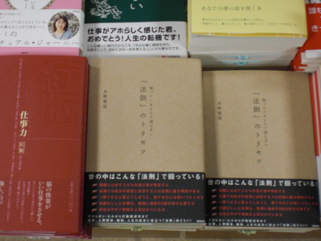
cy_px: 102
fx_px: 492
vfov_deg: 27.5
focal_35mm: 53
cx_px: 131
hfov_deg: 36.0
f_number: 3.1
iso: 200
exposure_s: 1/60
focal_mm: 6.3
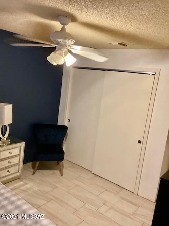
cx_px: 84
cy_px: 113
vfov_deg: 60.0
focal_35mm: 30
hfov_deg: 46.8
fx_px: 195
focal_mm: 2.71
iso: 400
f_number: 2.2
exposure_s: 1/30
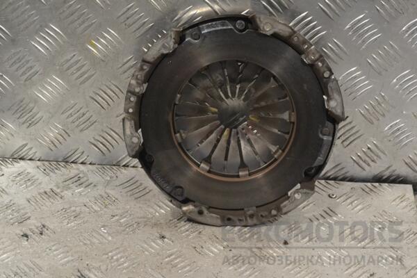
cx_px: 208
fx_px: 956
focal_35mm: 82
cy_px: 139
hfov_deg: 24.6
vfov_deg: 16.6
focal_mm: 55
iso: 3200
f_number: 9
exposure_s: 1/320
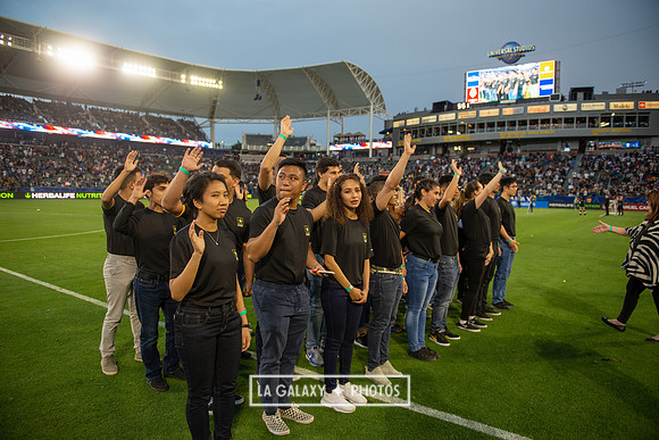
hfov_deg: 73.7
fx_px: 439
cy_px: 220
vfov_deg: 53.2
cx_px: 330
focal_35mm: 24
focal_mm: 24
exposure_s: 1/500
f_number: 2.8
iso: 400
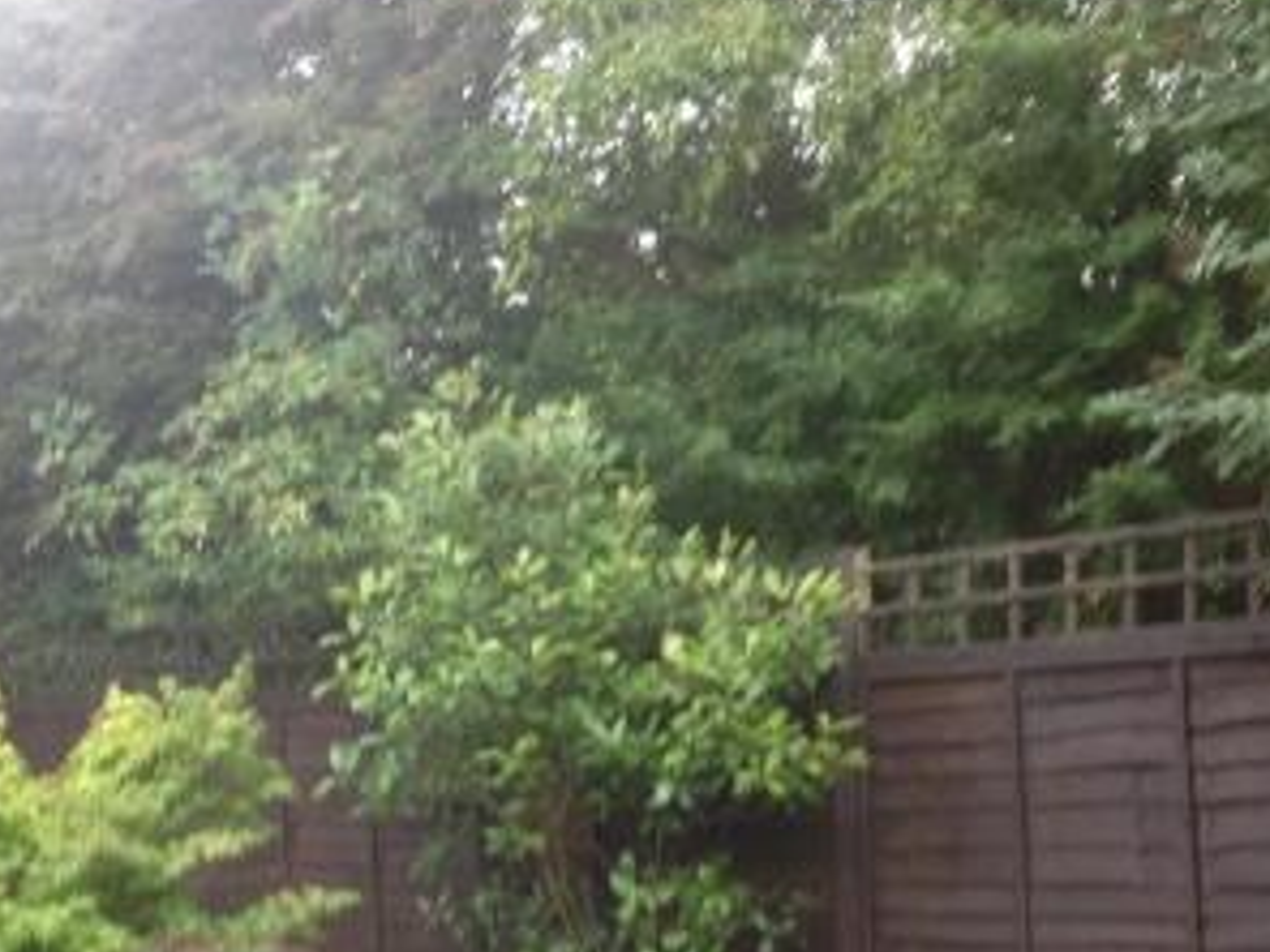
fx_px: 2531
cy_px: 873
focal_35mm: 69
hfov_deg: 28.0
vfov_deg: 20.8
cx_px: 444
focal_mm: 4.28
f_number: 2.4
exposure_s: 1/30
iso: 50
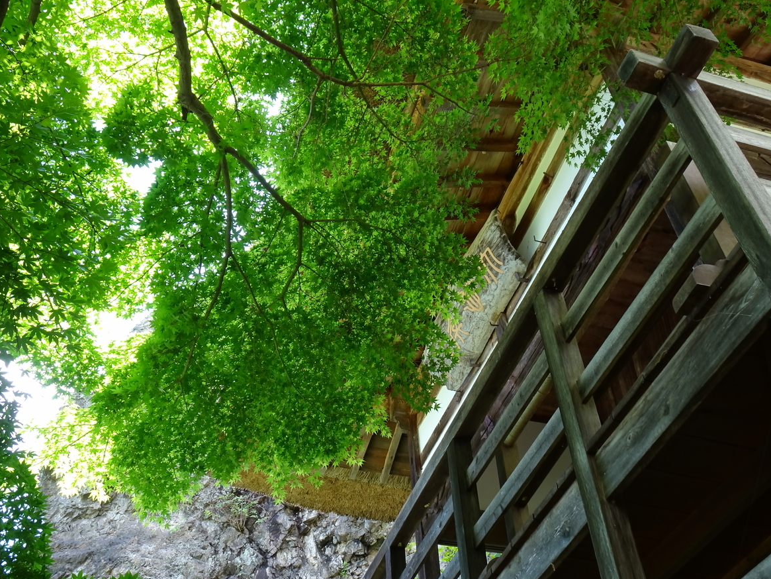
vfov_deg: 41.8
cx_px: 394
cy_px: 288
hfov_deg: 53.9
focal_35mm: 34
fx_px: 757
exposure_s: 1/40
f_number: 4
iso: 80
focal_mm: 5.61
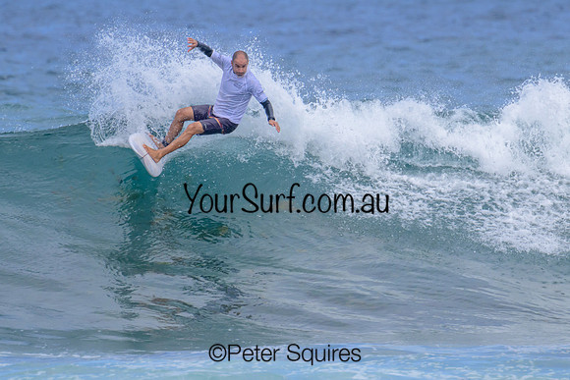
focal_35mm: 1081
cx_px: 307
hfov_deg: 1.9
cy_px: 186
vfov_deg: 1.3
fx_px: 17112
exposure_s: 1/2000
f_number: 11
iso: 900
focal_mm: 800
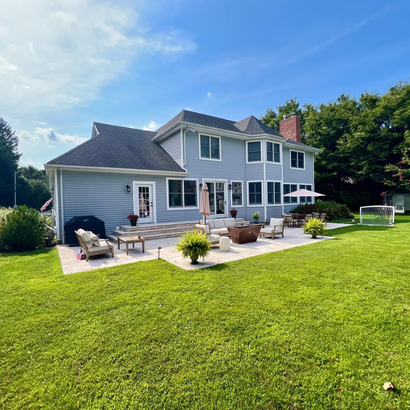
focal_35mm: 16
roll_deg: +2.1
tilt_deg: -1.0
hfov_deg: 87.4
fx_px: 214
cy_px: 205
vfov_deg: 87.4
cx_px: 209
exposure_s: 1/881
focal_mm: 1.57
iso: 32
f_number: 1.8
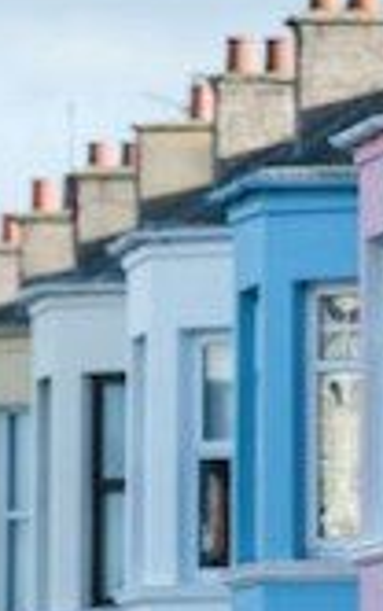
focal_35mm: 643
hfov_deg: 2.0
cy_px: 241
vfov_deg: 3.3
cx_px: 1011
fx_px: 10720
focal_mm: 145
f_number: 5
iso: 400
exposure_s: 1/1000
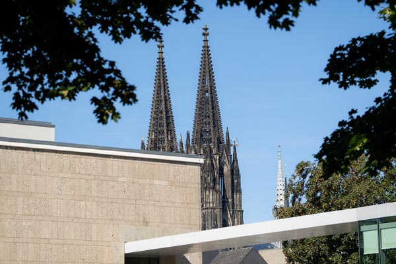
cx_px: 198
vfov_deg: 11.1
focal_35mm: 123
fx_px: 1353
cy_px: 132
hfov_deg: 16.7
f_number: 5.6
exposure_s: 1/1600
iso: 400
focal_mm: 123
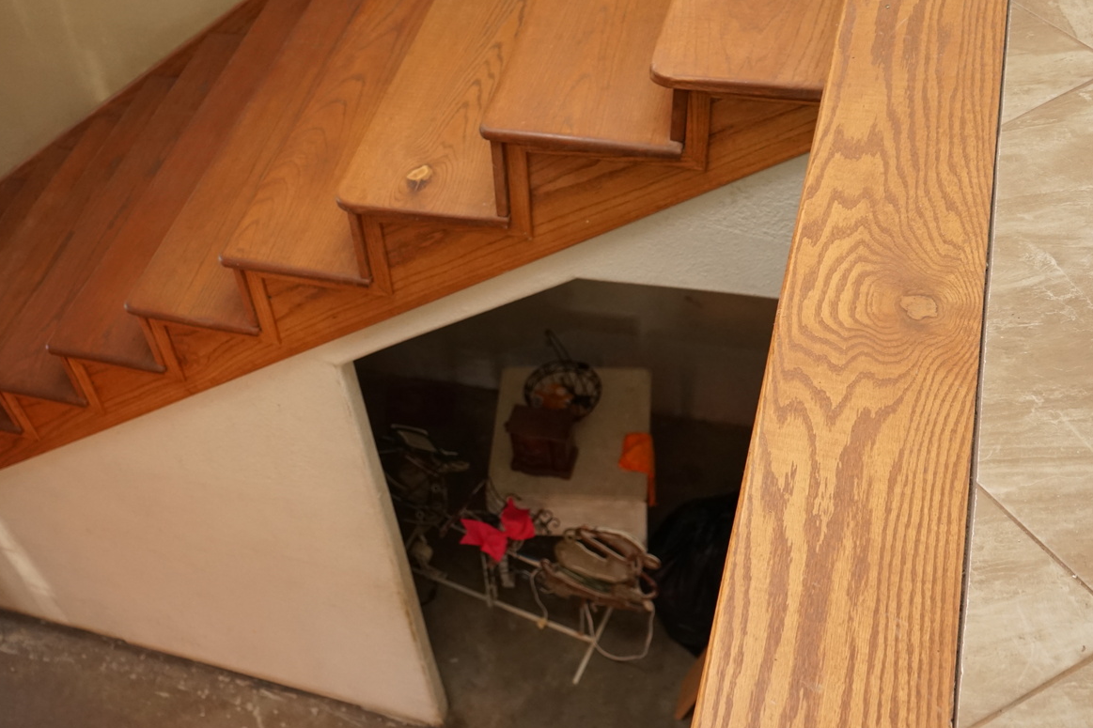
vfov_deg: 34.1
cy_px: 436
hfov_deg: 48.9
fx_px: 1184
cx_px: 386
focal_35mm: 39
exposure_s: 1/160
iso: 1600
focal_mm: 28
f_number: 3.5
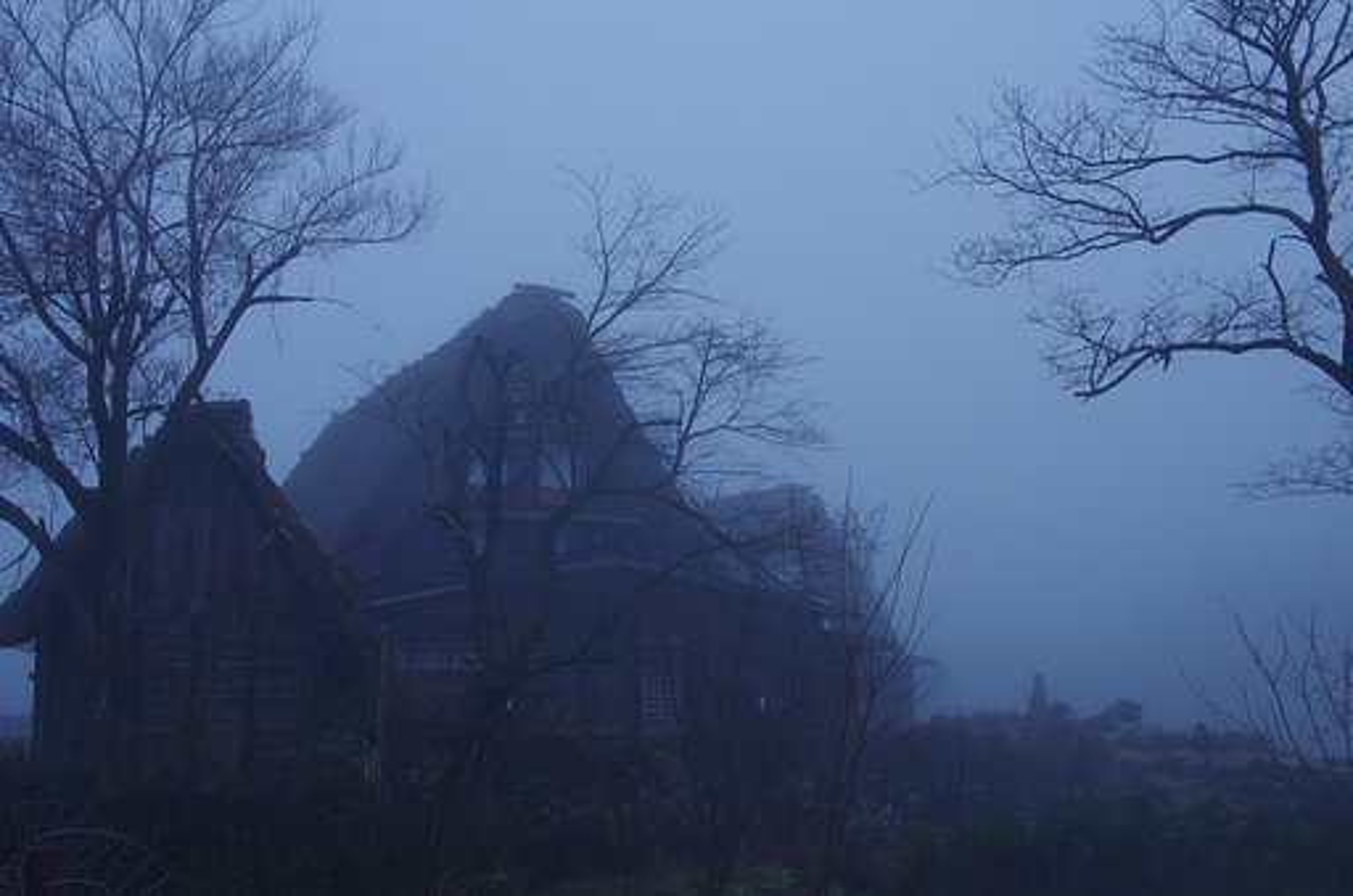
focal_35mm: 42
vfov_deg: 31.7
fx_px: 1575
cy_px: 448
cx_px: 676
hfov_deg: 46.5
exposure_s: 1/100
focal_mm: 28
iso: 400
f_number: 6.3
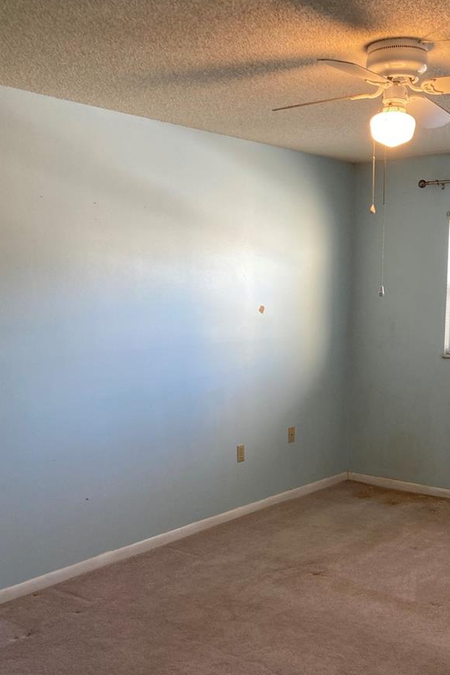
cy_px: 443
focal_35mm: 40
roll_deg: +0.7
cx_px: 305
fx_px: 751
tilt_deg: -10.9
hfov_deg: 33.0
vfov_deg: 47.8
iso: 50
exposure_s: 1/60
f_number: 1.8
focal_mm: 3.99
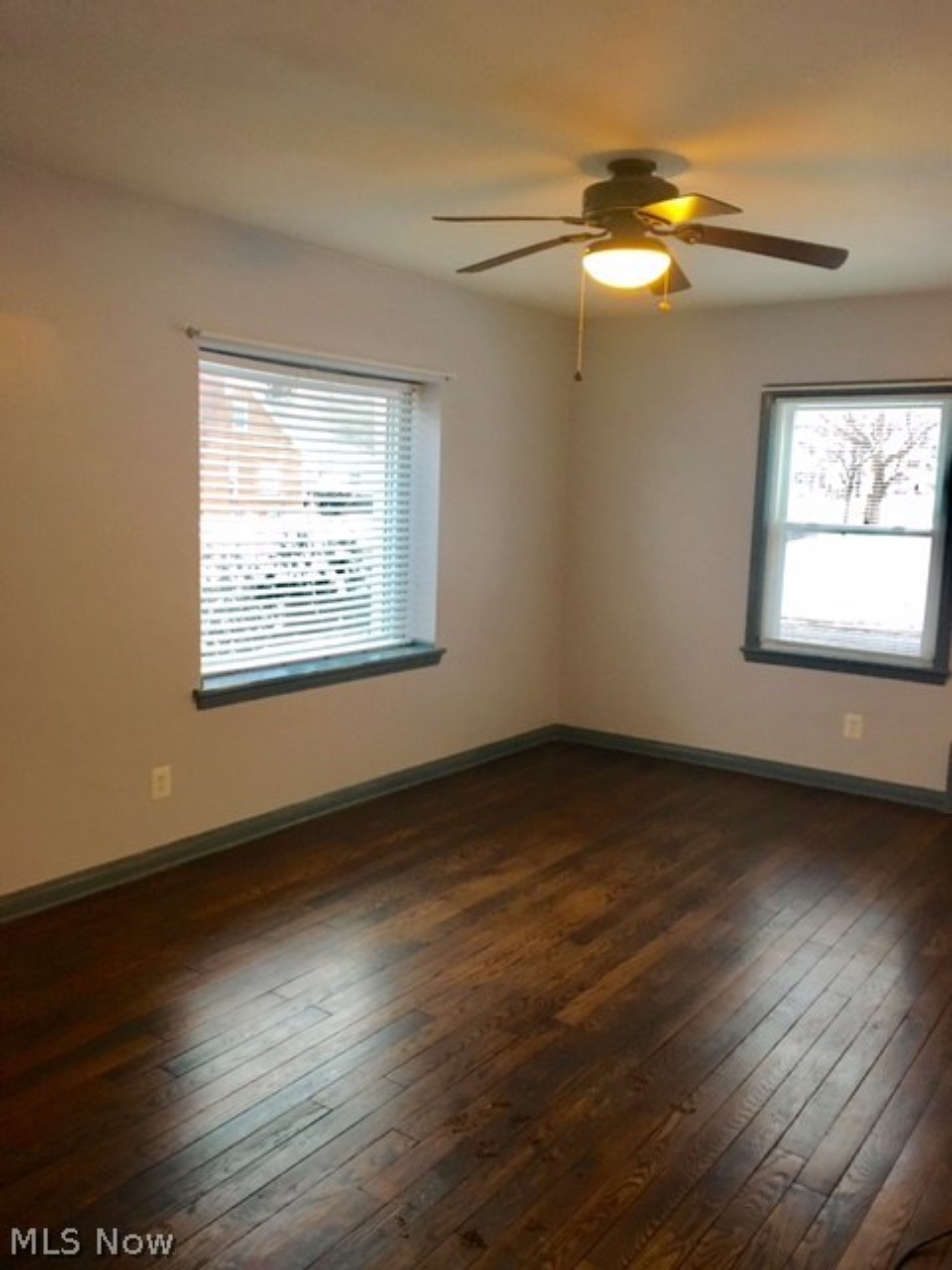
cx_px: 476
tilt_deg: -7.2
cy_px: 635
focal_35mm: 29
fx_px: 1063
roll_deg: -3.0
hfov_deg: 48.2
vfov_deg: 61.7
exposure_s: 1/30
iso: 100
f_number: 2.2
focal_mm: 4.15
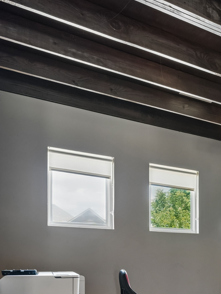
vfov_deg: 42.3
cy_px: 260
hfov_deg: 27.0
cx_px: 315
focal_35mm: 41
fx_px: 349
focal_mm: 16
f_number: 8
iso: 800
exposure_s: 1/15
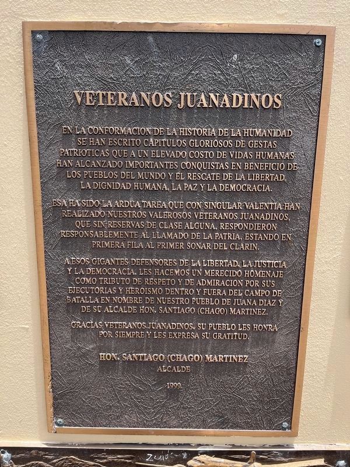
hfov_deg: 53.1
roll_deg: -1.3
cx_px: 175
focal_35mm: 26
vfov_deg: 67.3
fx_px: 351
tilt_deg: -12.4
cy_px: 234
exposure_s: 1/920
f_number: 1.6
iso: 50
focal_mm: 5.1
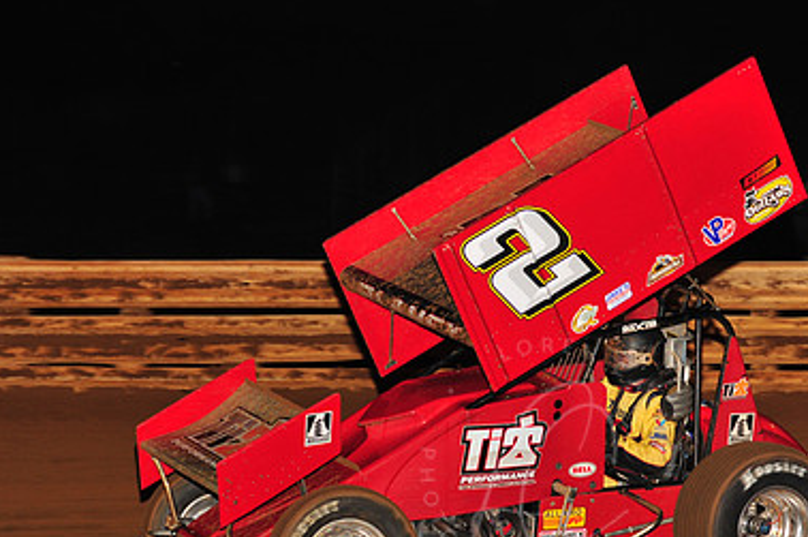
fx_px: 4304
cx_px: 547
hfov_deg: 10.7
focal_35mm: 192
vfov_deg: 7.1
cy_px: 270
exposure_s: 1/320
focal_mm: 125
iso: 1000
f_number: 6.3
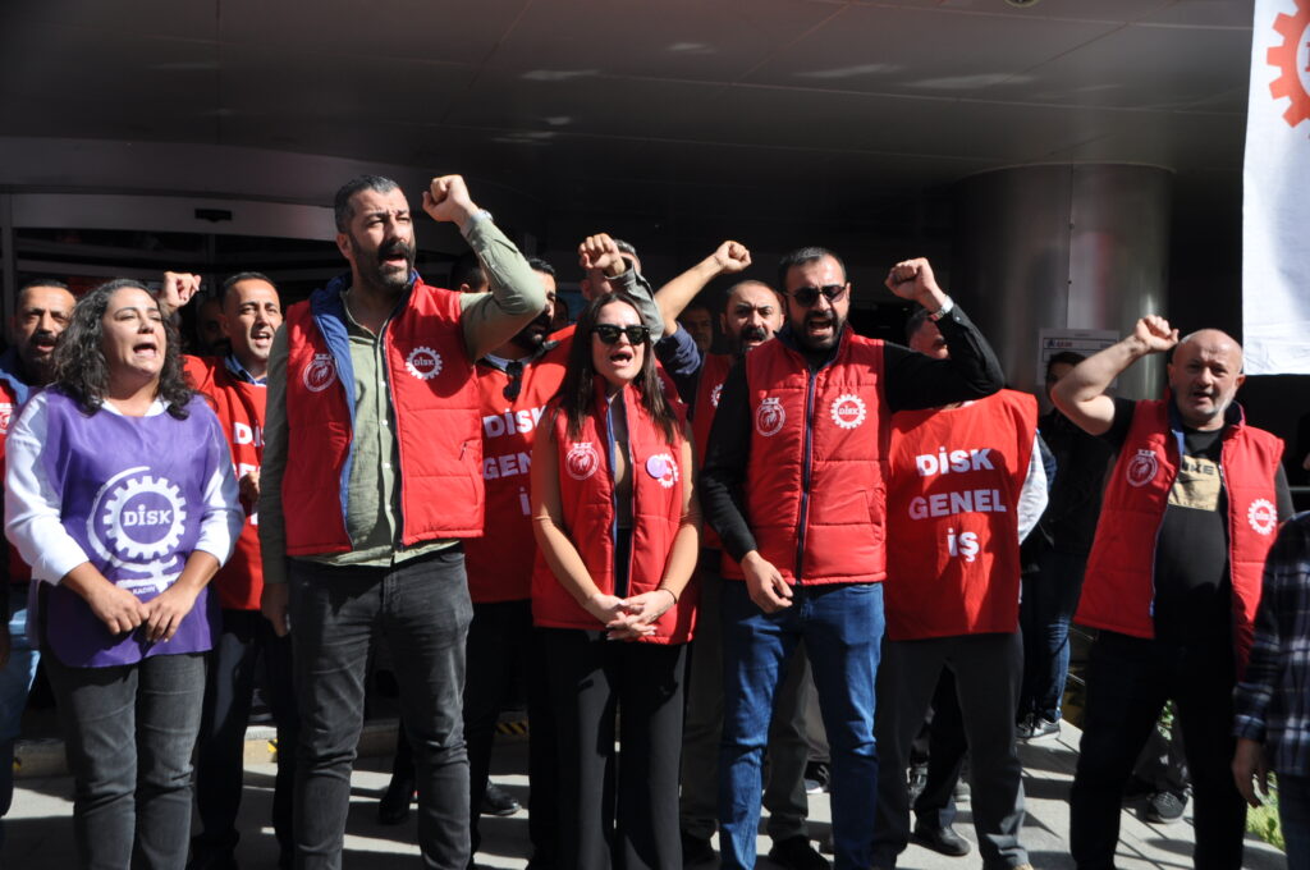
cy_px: 435
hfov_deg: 41.2
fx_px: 1744
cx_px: 655
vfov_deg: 28.0
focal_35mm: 48
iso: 200
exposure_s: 1/320
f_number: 9
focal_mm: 32
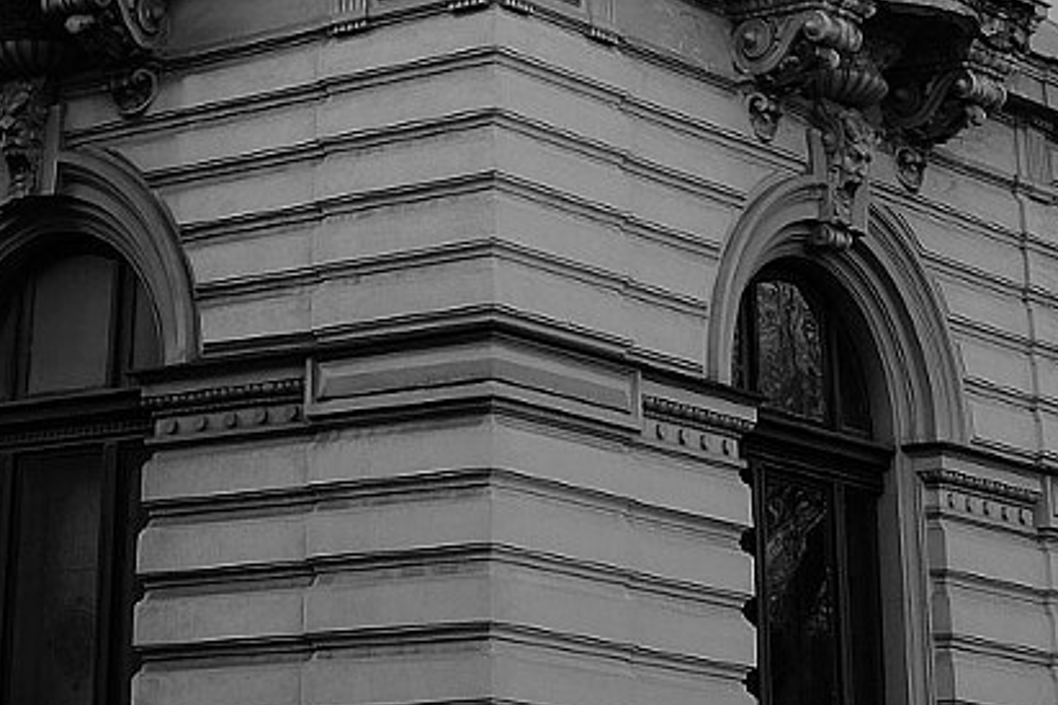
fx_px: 3086
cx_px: 311
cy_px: -646
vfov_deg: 11.8
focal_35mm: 105
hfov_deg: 19.4
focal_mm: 18
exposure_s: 1/170
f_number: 3.6
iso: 400
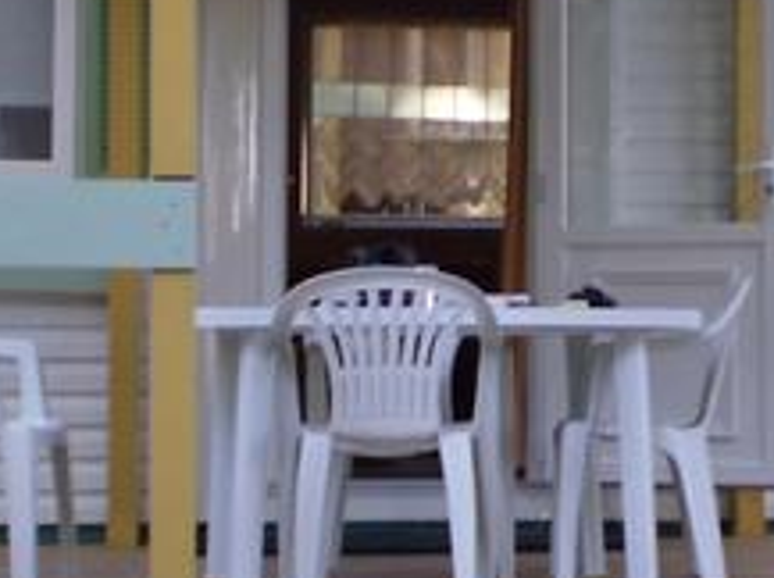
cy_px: 275
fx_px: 2969
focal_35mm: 133
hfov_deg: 14.7
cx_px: 667
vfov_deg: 11.1
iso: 64
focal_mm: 6.3
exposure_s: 1/60
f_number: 3.1
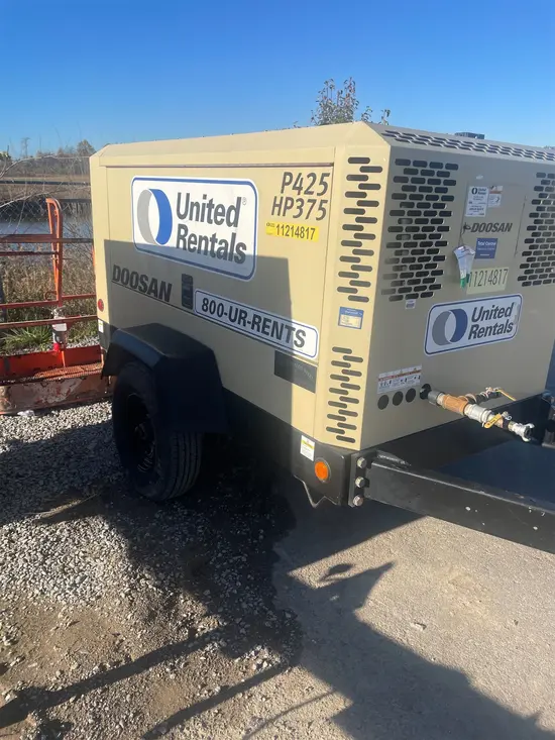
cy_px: 370
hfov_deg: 53.1
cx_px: 278
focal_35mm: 26
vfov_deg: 67.3
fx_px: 556
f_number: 1.6
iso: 32
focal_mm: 4.2
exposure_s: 1/3610
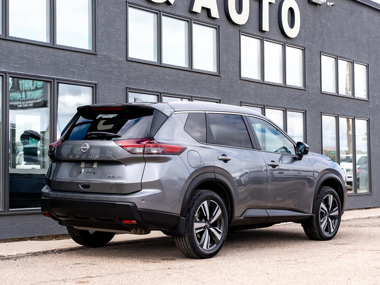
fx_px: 764
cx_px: 205
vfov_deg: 21.1
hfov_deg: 27.9
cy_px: 138
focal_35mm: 70
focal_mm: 49.1
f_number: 4
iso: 100
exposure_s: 1/500
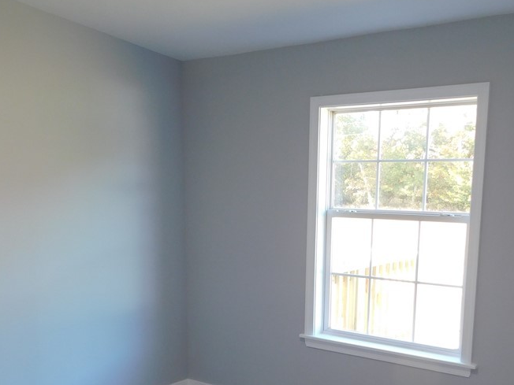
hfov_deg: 42.9
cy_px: 291
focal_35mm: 44
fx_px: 653
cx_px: 225
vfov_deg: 32.2
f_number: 3.2
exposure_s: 1/30
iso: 125
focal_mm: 4.9
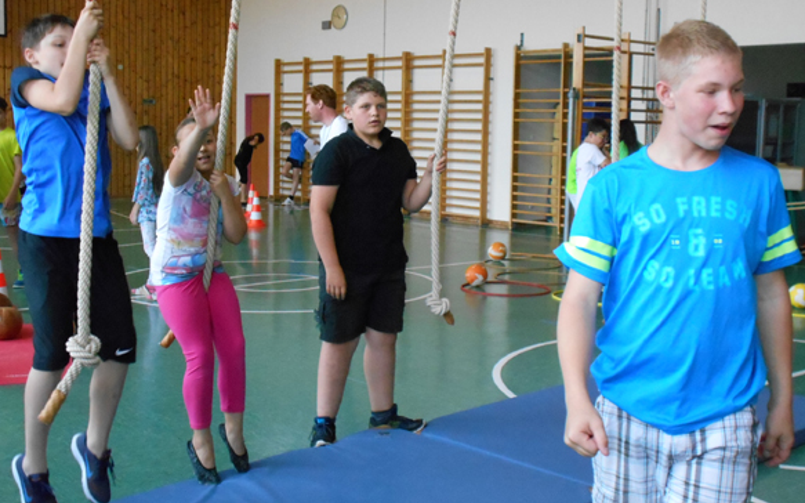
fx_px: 1053
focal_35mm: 48
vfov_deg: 26.8
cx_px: 399
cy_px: 225
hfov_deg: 41.8
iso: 800
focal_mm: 7.7
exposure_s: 1/250
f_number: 4.2
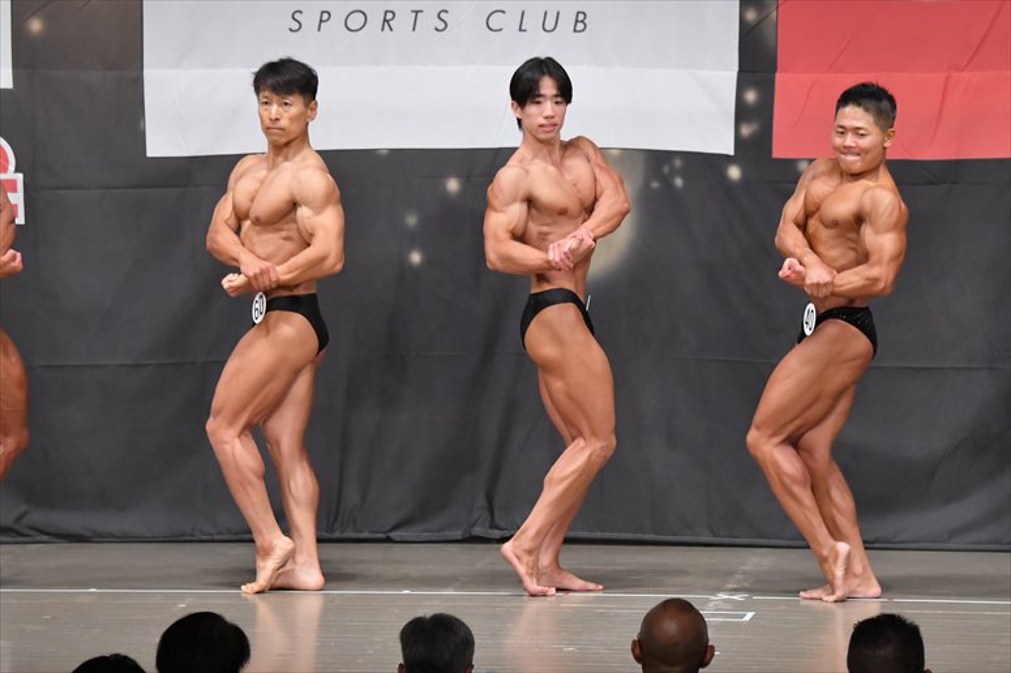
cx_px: 506
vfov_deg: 6.8
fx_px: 5670
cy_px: 336
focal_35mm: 202
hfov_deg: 10.2
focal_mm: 135
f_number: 5.6
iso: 6400
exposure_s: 1/400
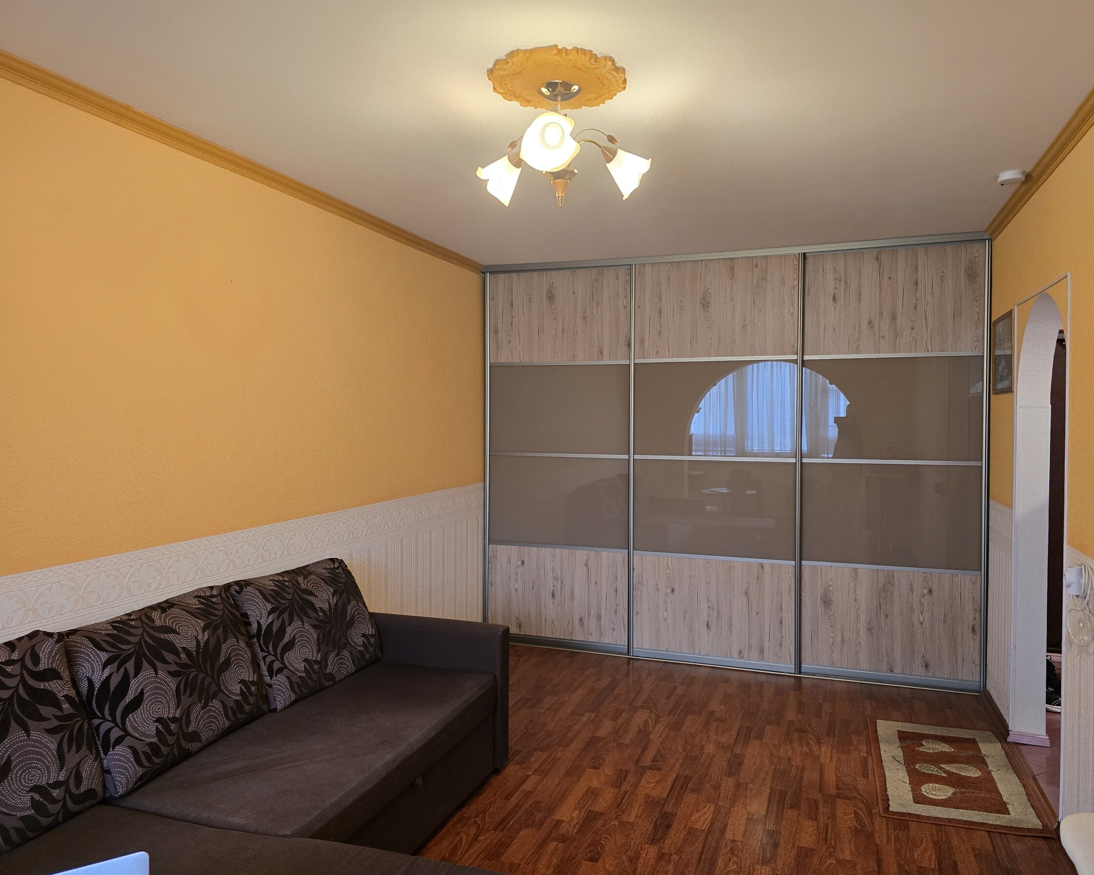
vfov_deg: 58.8
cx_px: 581
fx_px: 777
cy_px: 438
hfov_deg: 70.2
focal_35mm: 24
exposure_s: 1/120
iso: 400
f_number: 1.7
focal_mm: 6.3
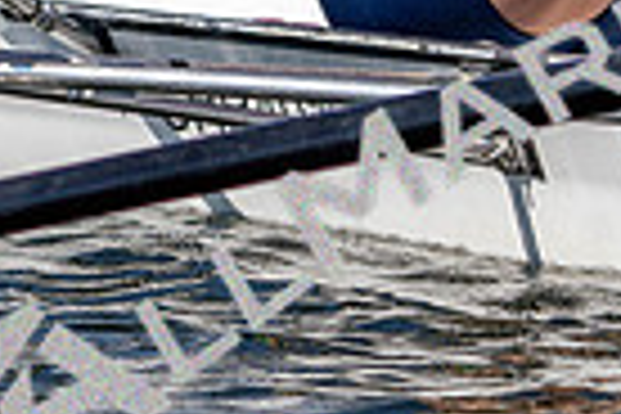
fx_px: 14489
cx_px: 904
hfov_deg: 2.5
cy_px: -196
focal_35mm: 840
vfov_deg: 1.6
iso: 160
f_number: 5.6
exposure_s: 1/2000
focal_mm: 200
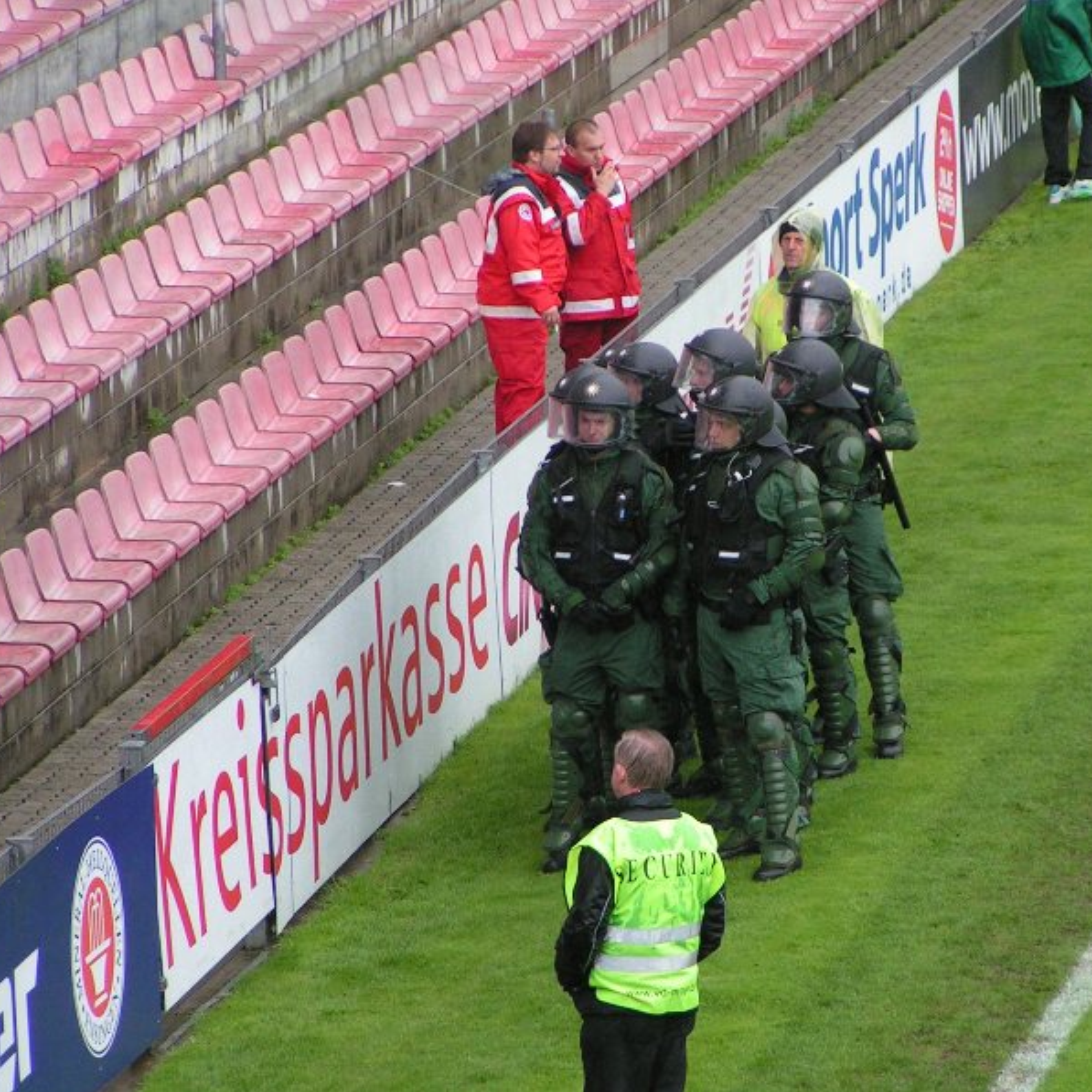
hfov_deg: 5.7
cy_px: 547
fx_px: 10957
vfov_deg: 5.7
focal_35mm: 307
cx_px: 649
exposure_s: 1/400
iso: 100
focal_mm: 39.6
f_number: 3.5
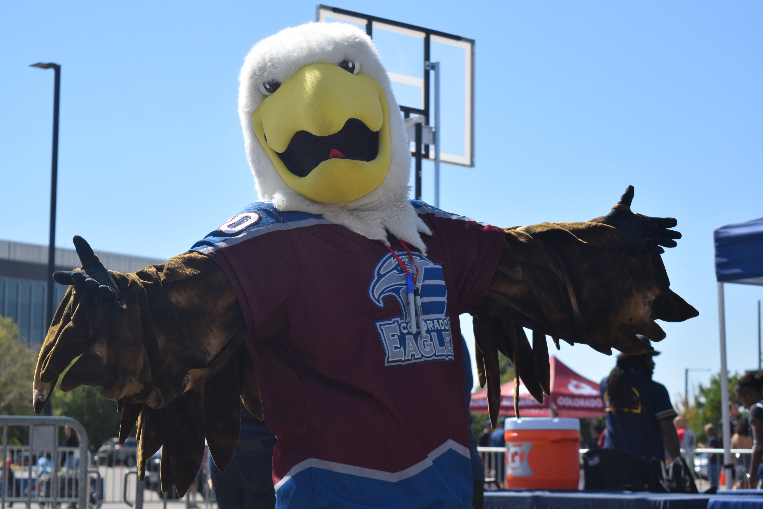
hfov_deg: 24.6
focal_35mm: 82
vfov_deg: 16.6
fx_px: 1748
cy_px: 254
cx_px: 382
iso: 400
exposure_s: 1/1600
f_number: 7.1
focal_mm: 55
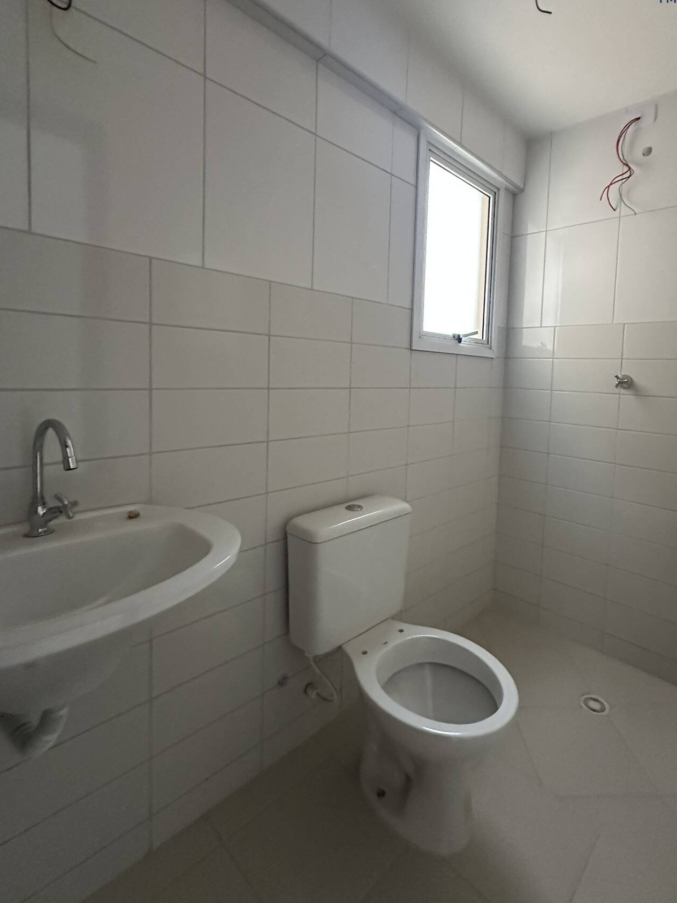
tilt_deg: -2.5
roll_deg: -4.5
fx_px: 443
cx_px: 409
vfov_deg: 90.6
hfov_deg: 73.8
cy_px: 399
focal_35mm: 17
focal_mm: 2.22
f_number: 2.2
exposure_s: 1/60
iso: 640
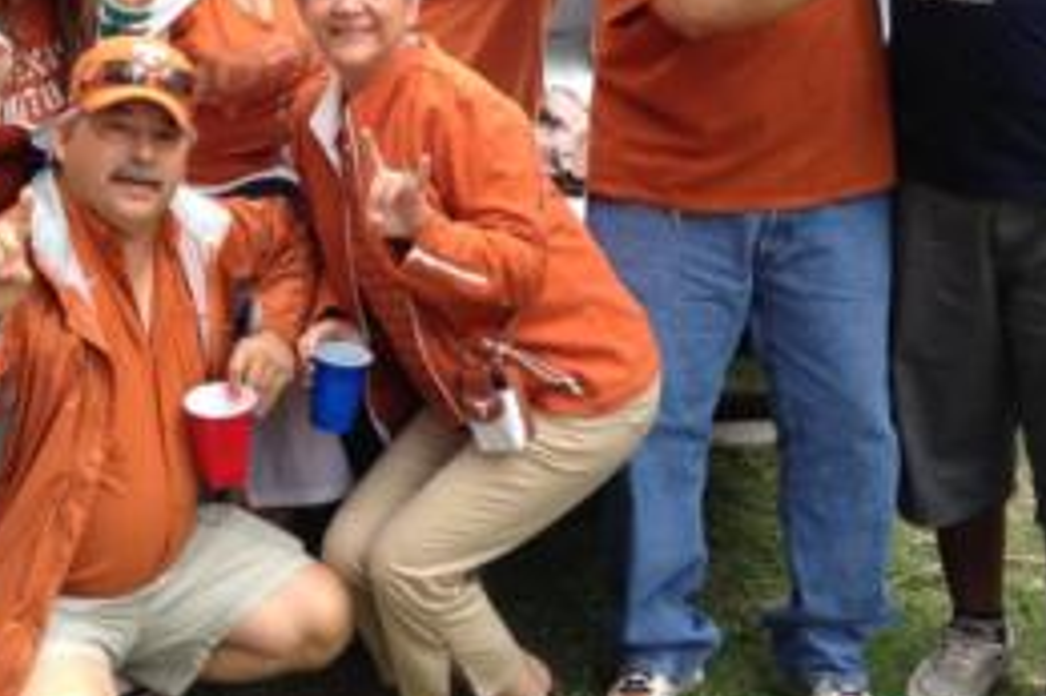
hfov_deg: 28.7
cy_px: 95
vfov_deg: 19.1
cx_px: 366
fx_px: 2033
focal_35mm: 70
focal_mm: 4.28
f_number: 2.4
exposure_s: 1/210
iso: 64
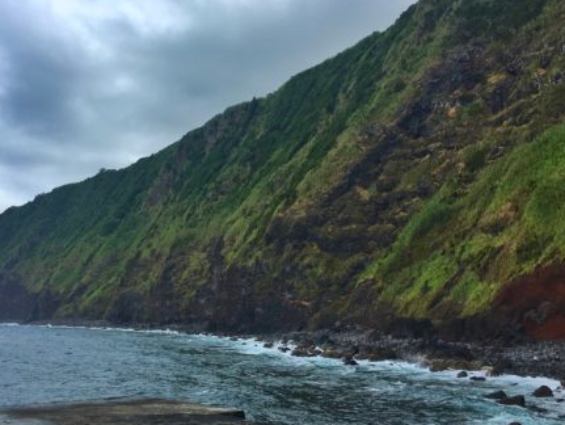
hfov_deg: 45.2
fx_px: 670
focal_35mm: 41
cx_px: 202
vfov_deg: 35.1
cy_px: 180
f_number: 2.2
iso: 25
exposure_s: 1/582
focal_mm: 4.15
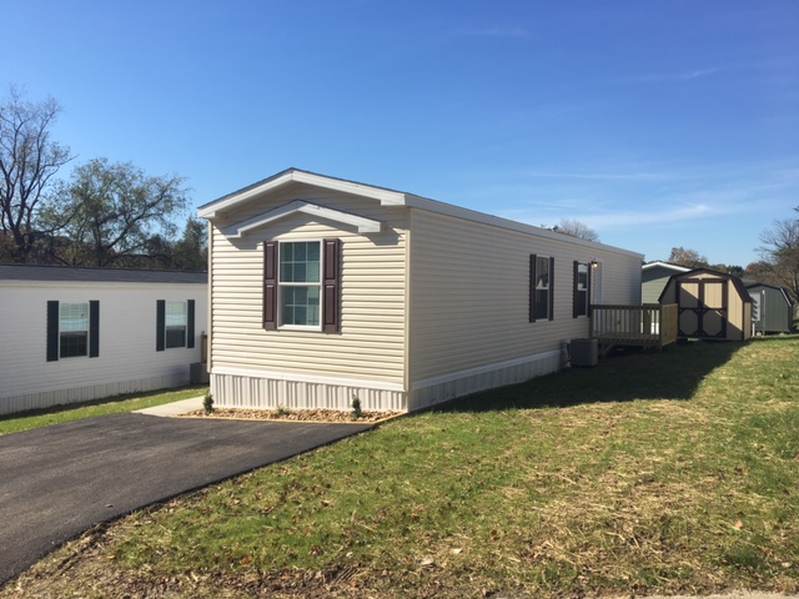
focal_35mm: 29
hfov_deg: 61.7
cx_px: 400
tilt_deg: -2.2
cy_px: 300
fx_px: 669
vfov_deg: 48.2
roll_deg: -0.4
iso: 25
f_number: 2.2
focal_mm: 4.15
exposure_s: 1/1350
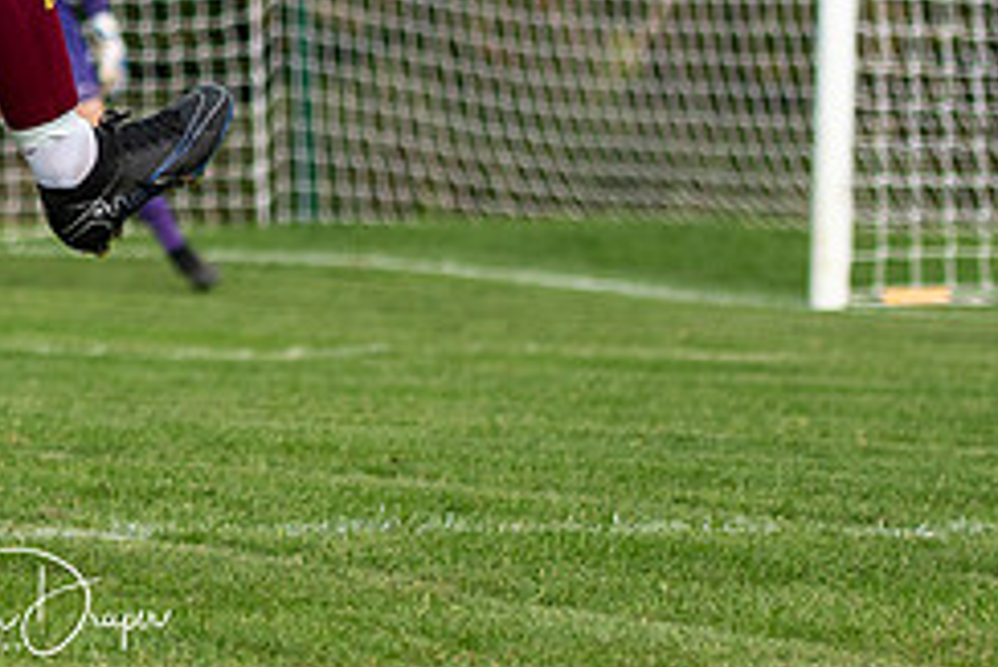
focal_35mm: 389
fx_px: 10790
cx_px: -229
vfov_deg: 3.5
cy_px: -239
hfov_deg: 5.3
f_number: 2.8
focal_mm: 86
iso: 320
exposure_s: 1/4000
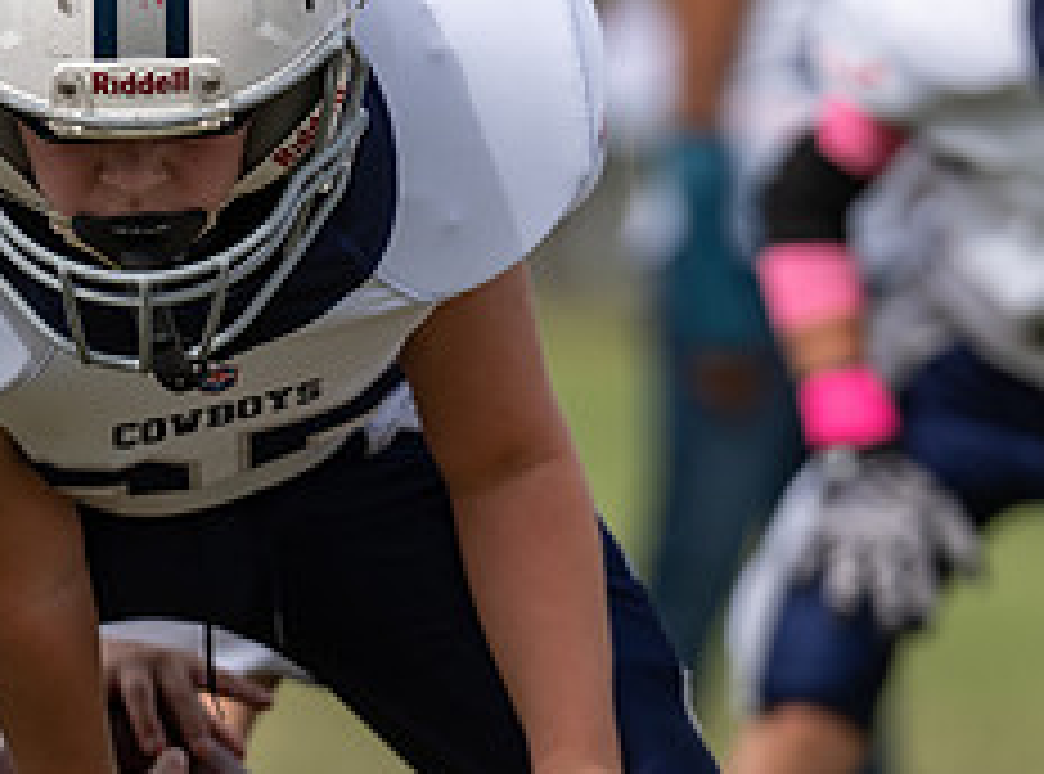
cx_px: 464
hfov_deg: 3.4
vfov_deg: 2.5
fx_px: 17480
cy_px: 754
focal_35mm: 582
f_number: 2.8
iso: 100
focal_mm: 200
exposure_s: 1/2500
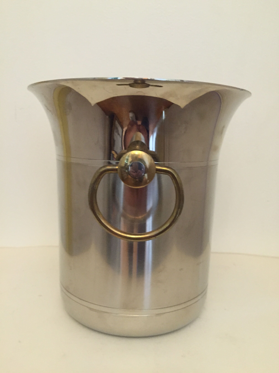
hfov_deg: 48.2
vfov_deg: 61.7
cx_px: 140
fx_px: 312
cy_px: 186
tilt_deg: -8.5
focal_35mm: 29
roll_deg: -2.0
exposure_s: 1/15
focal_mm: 4.15
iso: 320
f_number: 2.2
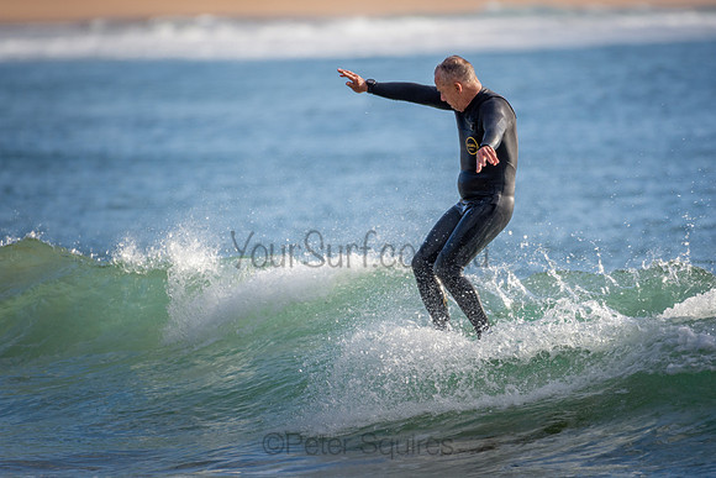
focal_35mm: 750
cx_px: 358
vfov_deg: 1.8
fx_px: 14919
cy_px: 239
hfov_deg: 2.7
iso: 250
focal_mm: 500
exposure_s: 1/1250
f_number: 5.6
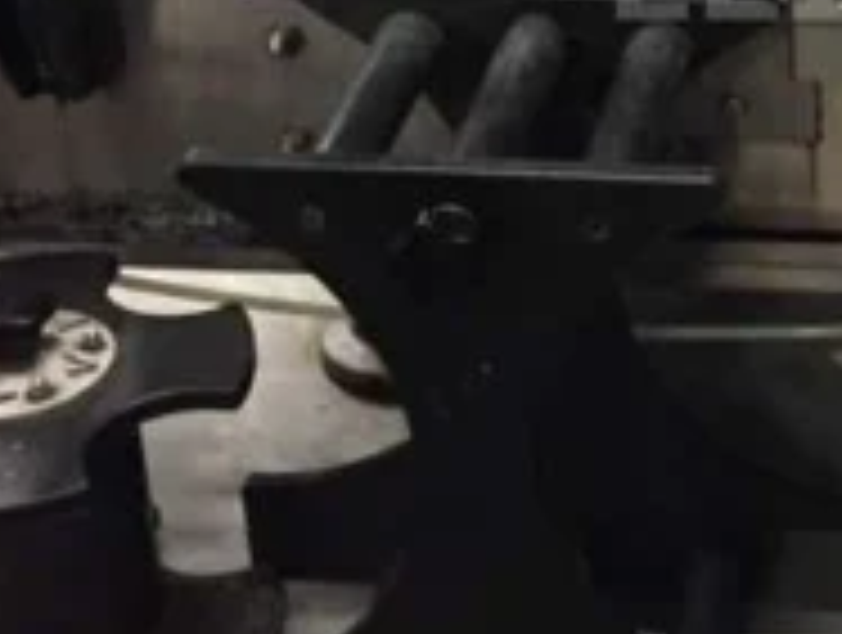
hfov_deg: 18.8
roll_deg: -2.9
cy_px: -27
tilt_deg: -26.2
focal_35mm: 99
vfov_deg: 14.7
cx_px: 991
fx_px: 2413
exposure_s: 1/17
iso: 320
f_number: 2.2
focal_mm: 4.15
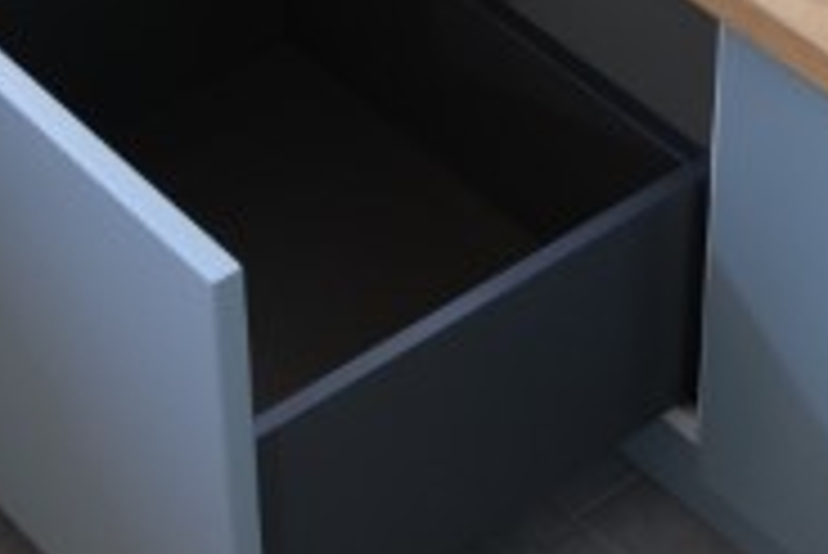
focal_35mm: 128
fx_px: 2946
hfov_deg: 16.0
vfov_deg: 10.5
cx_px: 392
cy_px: -153
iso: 2000
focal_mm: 32.9
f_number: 4.5
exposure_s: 1/50
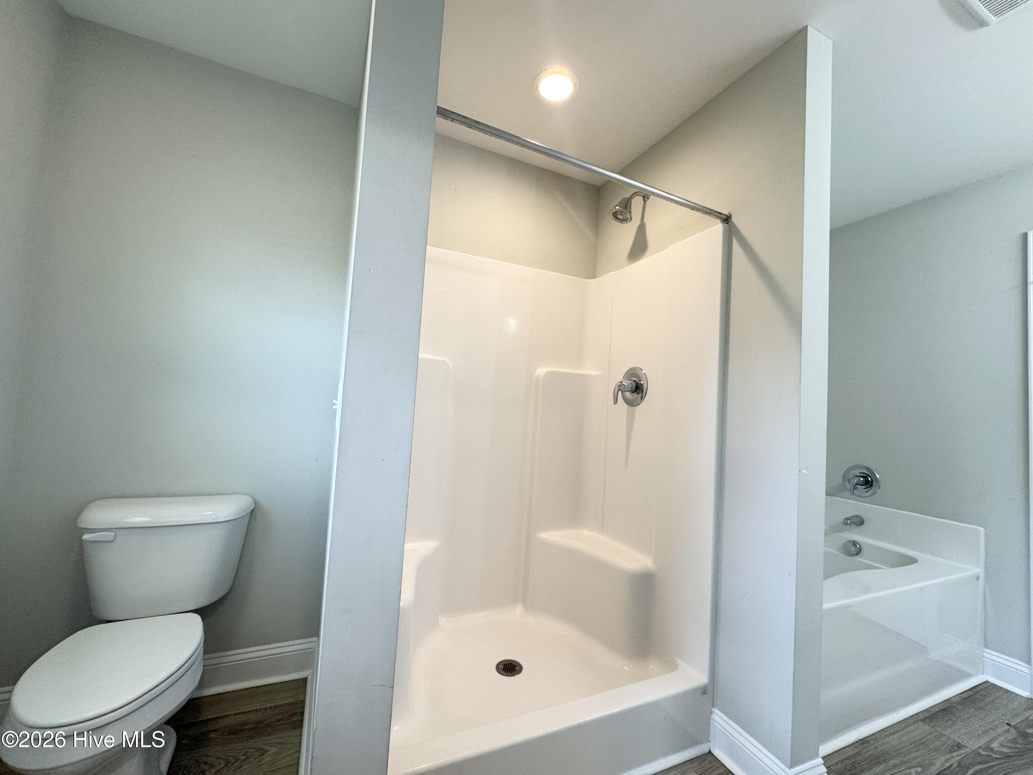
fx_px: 418
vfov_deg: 85.7
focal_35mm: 14
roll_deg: -3.1
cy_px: 388
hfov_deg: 102.1
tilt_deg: +2.7
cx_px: 516
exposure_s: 1/120
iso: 125
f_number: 2.2
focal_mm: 2.22
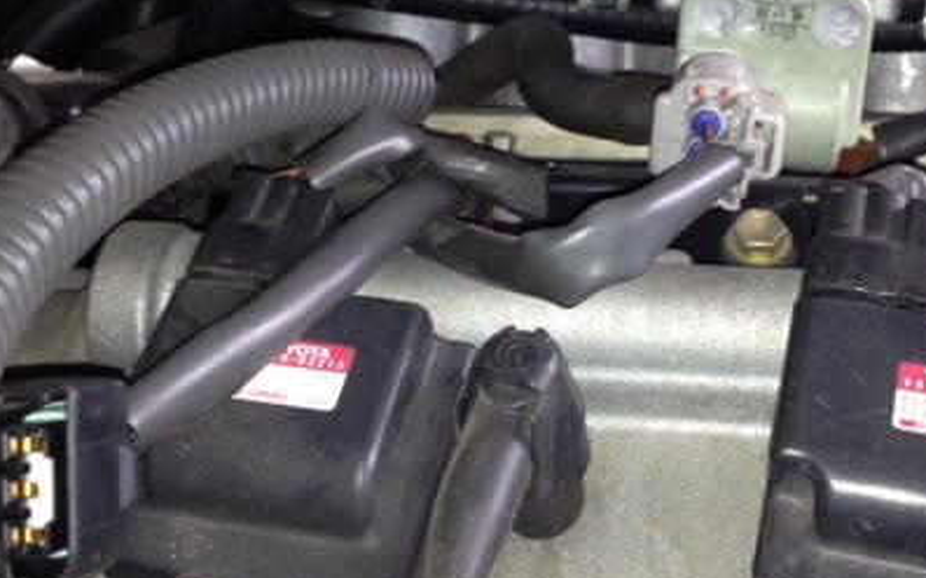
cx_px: 550
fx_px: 1513
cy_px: 161
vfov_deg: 21.5
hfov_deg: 33.9
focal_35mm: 60
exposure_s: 1/20
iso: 64
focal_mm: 4.28
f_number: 2.4
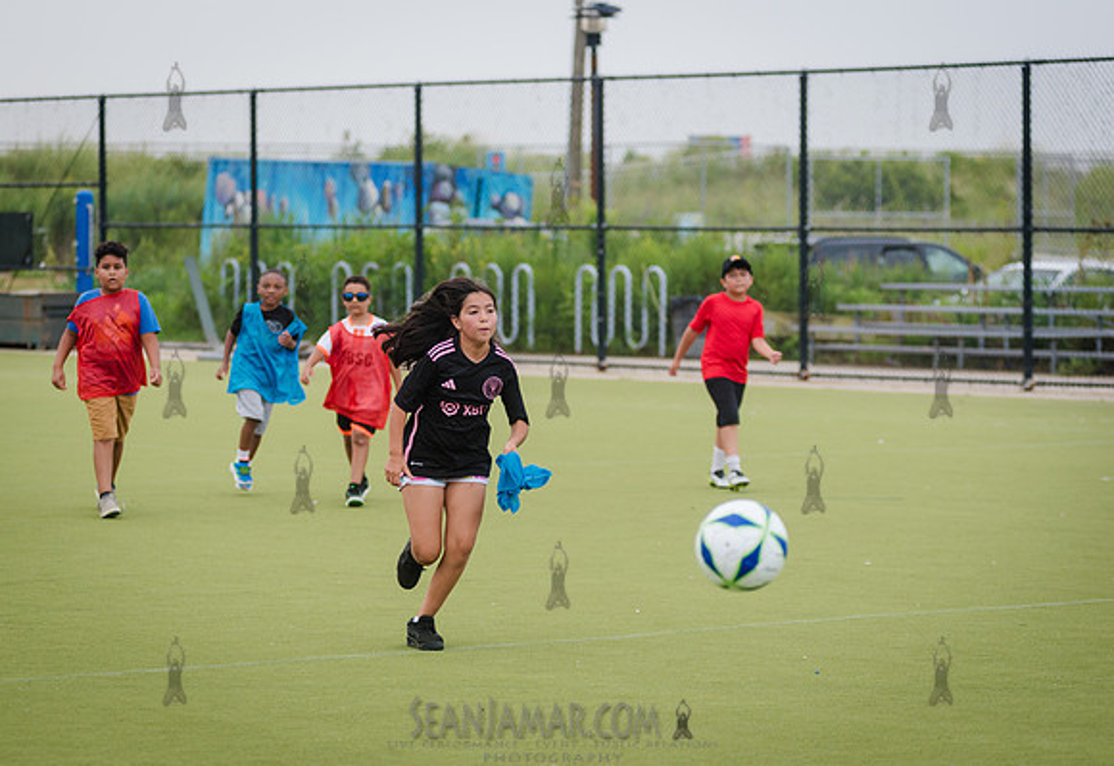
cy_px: 403
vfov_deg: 10.1
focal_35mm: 139
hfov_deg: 14.6
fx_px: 4342
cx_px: 527
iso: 250
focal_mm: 125
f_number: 3.5
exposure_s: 1/1250
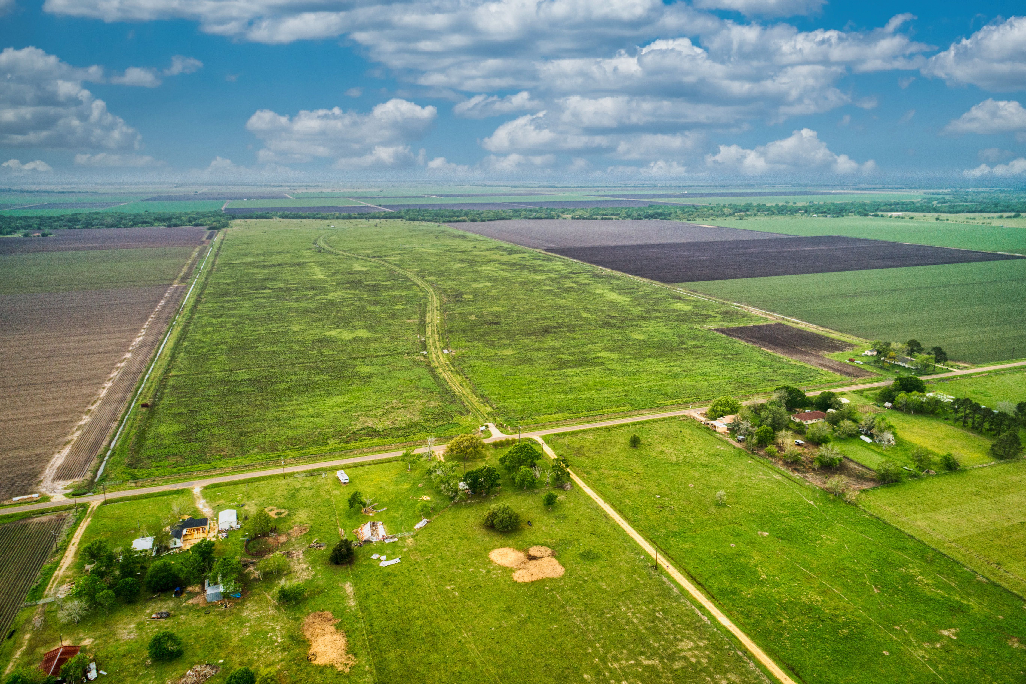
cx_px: 513
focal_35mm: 24
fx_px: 684
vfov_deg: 53.1
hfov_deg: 73.8
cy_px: 342
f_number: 4.5
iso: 100
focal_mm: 8.8
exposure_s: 1/240
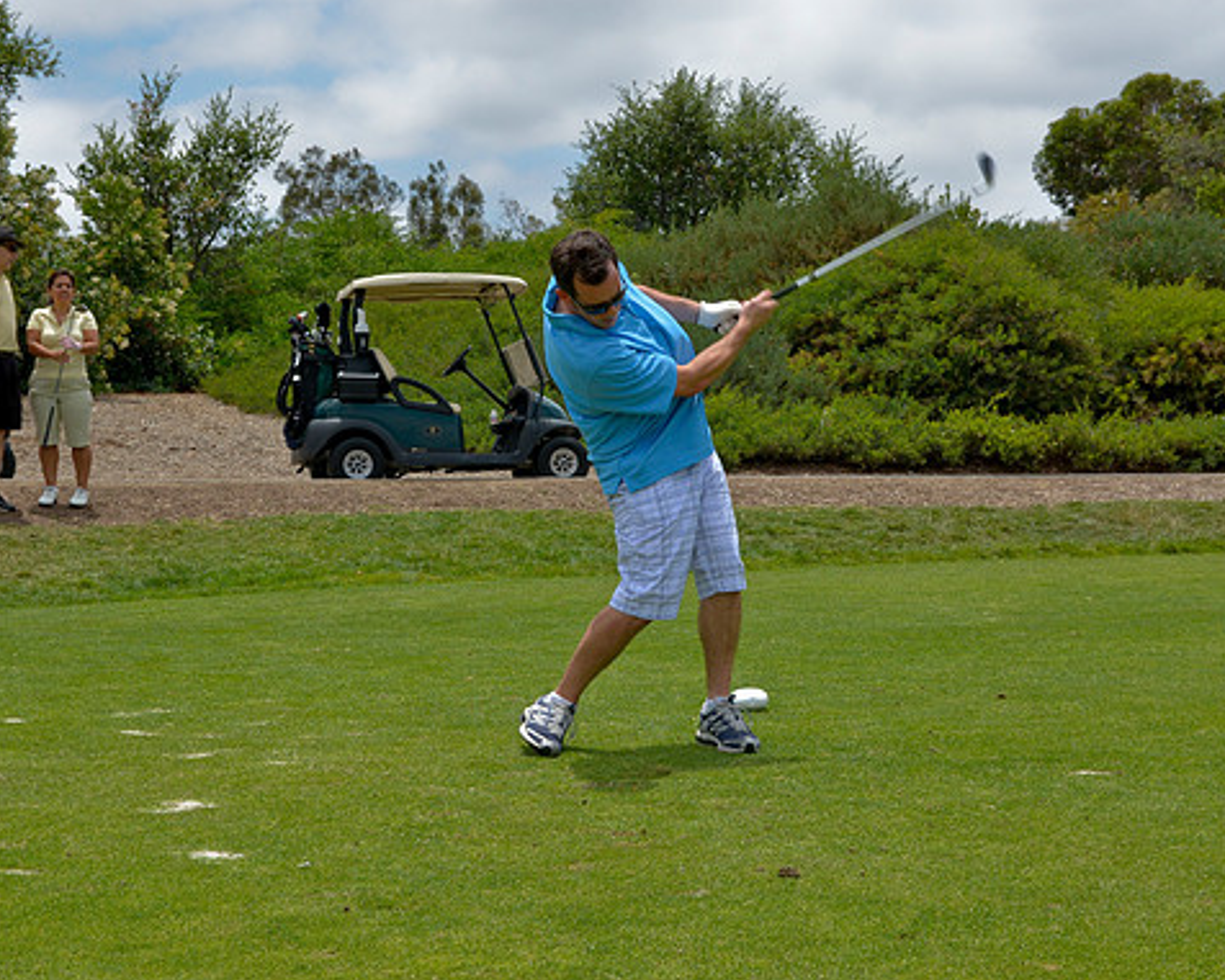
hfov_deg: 29.1
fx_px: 2357
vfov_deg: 23.5
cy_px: 489
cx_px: 579
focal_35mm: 65
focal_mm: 38
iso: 200
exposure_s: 1/500
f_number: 9
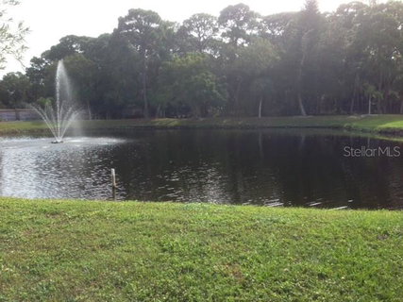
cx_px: 202
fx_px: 384
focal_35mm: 33
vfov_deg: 42.9
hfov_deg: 55.4
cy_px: 151
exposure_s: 1/797
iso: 50
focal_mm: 4.13
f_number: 2.4
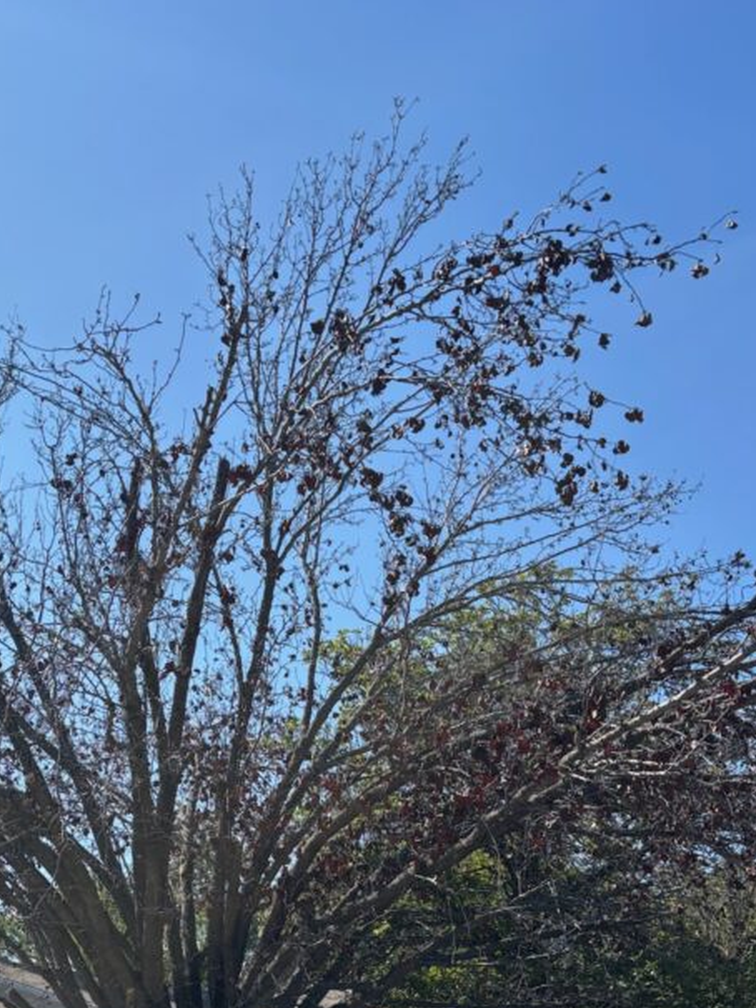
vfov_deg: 41.0
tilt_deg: +13.0
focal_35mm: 44
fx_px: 1281
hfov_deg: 32.2
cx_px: 178
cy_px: 813
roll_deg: -2.1
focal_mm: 5.96
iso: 50
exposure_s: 1/2710
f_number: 1.6
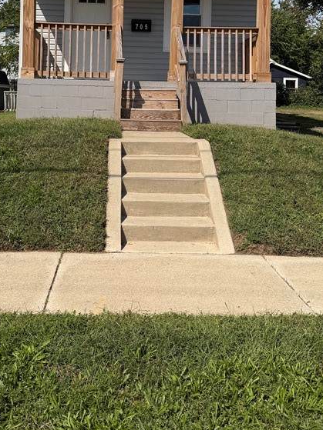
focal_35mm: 44
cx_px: 136
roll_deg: -1.2
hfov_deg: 32.8
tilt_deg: +2.0
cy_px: 81
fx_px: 548
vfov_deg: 41.0
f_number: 1.78
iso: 80
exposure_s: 1/8130
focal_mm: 6.76
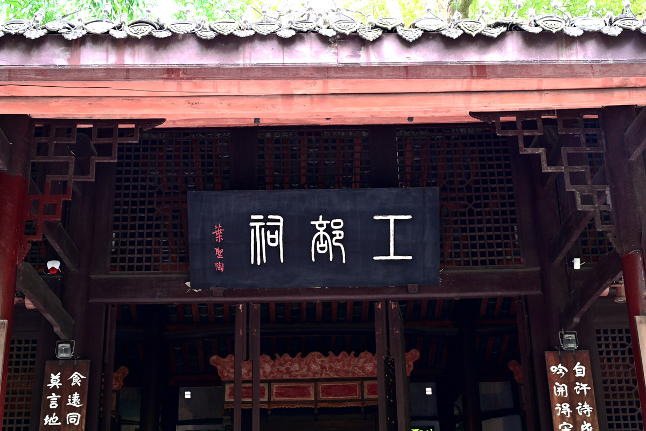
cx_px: 323
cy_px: 216
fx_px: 897
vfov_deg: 27.0
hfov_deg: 39.6
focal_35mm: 50
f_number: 8
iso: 200
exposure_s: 1/5
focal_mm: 50
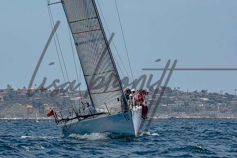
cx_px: 108
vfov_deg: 2.8
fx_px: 3189
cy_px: 61
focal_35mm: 484
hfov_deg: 4.3
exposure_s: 1/2000
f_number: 5.6
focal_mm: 260
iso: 200
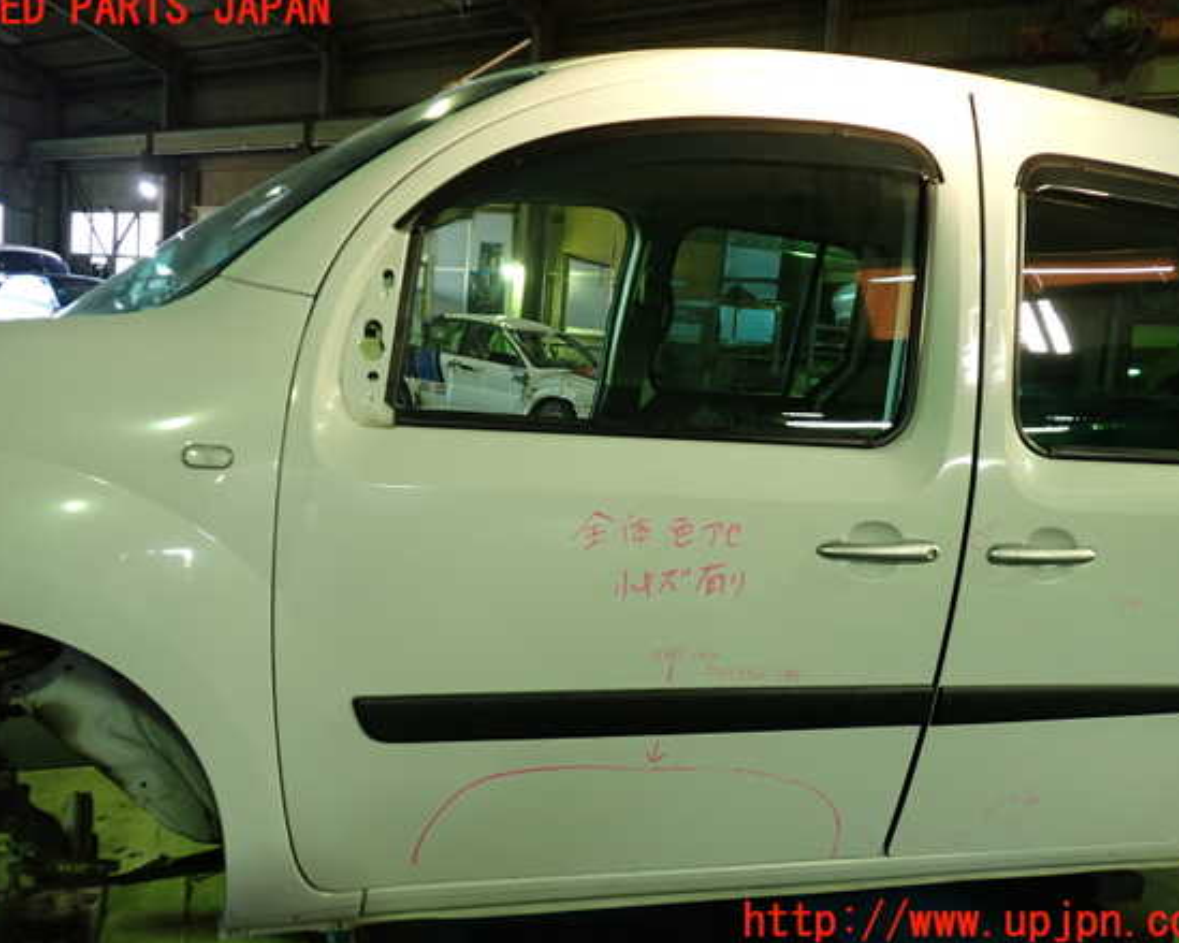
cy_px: 466
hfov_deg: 55.7
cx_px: 584
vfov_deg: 45.8
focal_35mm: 32
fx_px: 1116
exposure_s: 1/30
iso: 200
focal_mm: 5.4
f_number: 2.3
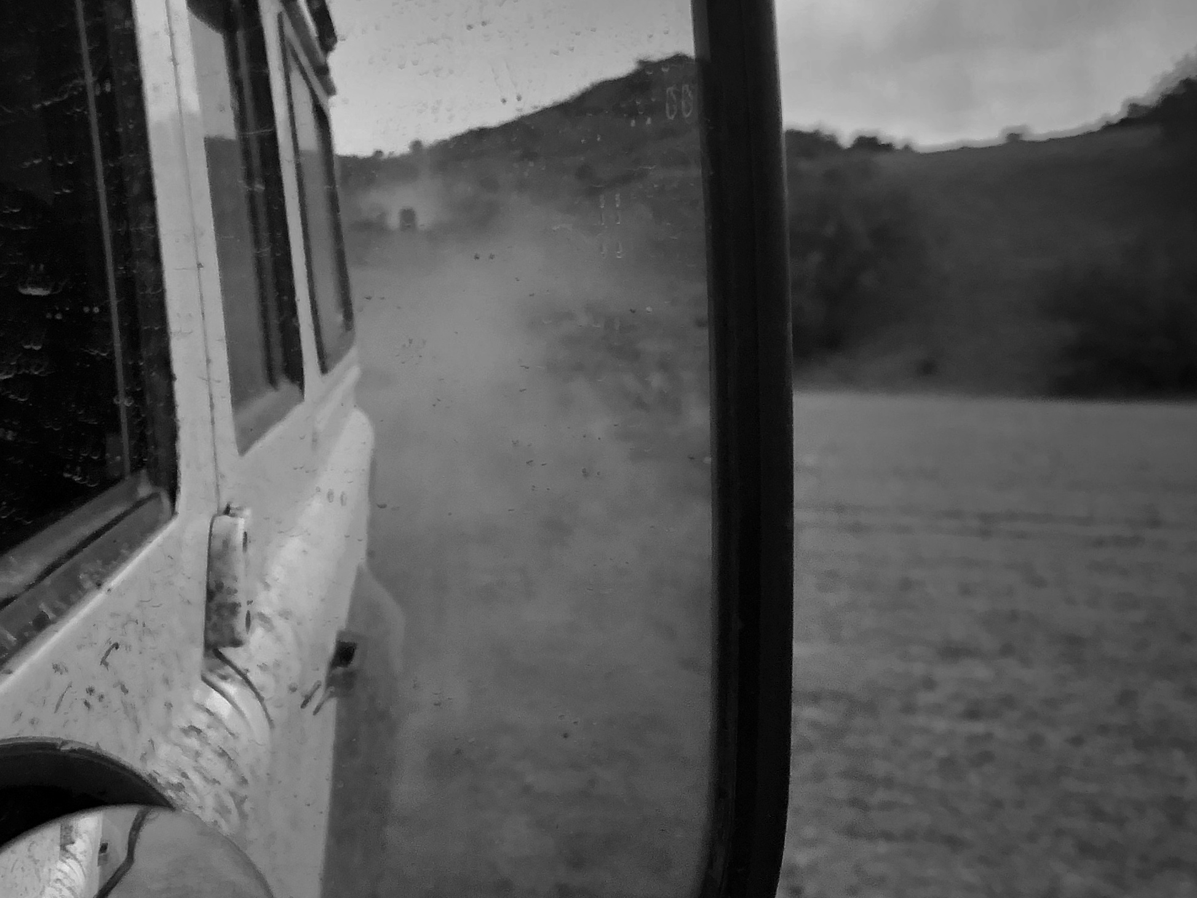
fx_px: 2006
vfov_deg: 25.2
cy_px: 424
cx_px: 304
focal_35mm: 58
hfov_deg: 32.6
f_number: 1.8
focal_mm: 3.99
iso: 20
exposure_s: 1/923
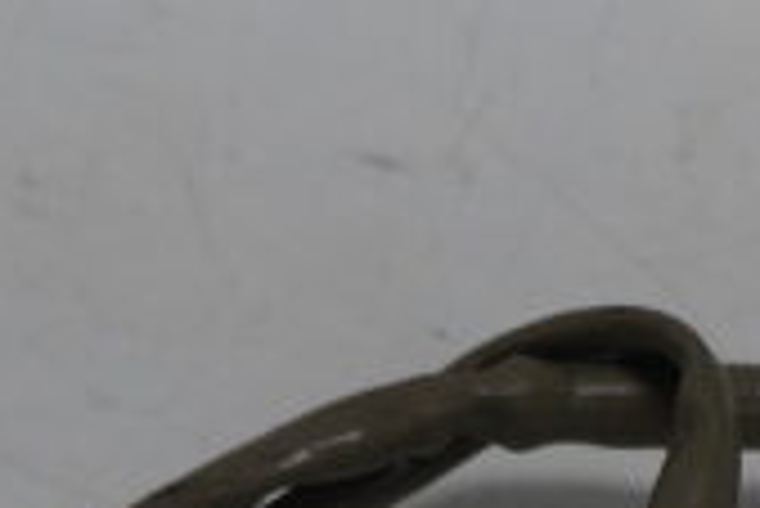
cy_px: 924
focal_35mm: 182
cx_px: 697
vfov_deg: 7.3
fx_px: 3845
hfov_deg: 11.2
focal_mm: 20
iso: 100
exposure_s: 1/125
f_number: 4
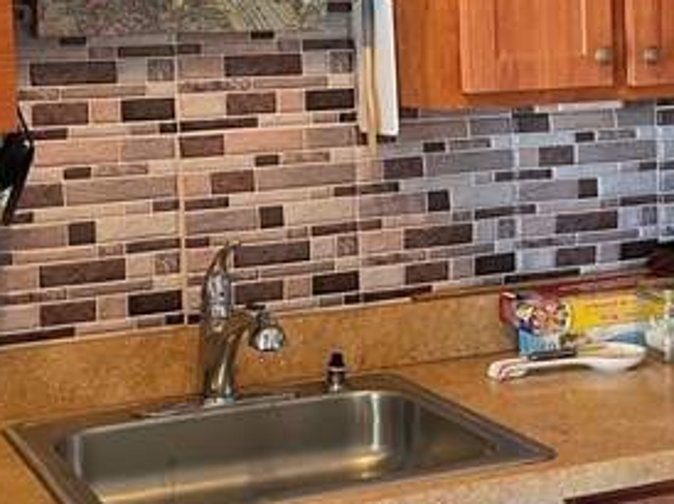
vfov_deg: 19.3
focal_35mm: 76
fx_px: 1478
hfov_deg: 25.7
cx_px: 362
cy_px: 157
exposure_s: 1/60
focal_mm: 4.2
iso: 250
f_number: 1.6
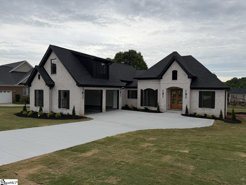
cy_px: 92
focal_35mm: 24
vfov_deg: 56.8
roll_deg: -1.0
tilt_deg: -2.4
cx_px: 123
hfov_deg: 71.6
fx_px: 171
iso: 80
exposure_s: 1/2053
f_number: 1.78
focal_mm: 6.76
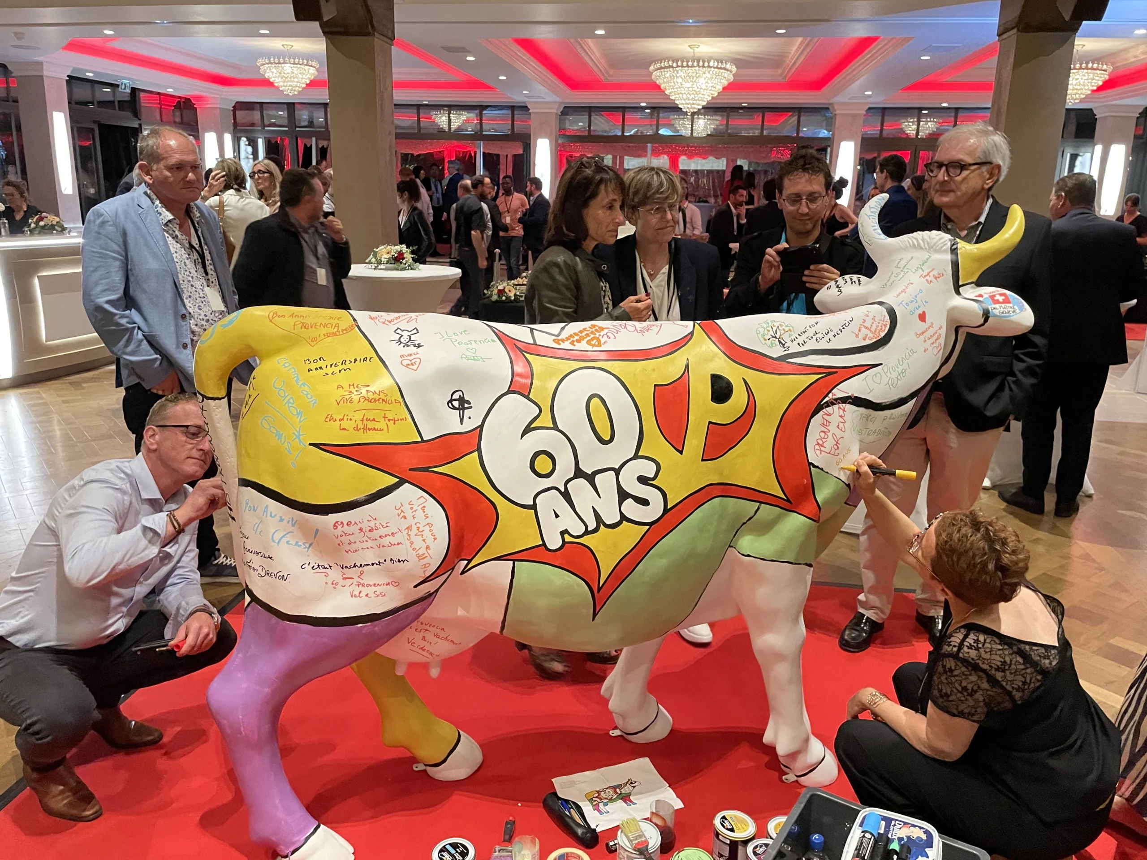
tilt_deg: -14.9
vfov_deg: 53.1
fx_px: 862
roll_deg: -0.6
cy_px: 430
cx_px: 574
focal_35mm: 26
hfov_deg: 67.3
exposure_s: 1/50
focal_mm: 4.2
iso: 500
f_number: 1.6
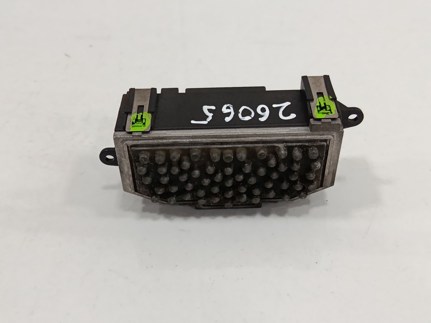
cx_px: 216
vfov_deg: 35.1
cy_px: 162
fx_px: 510
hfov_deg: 45.8
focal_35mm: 41
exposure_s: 1/100
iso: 923
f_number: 1.7
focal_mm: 5.24
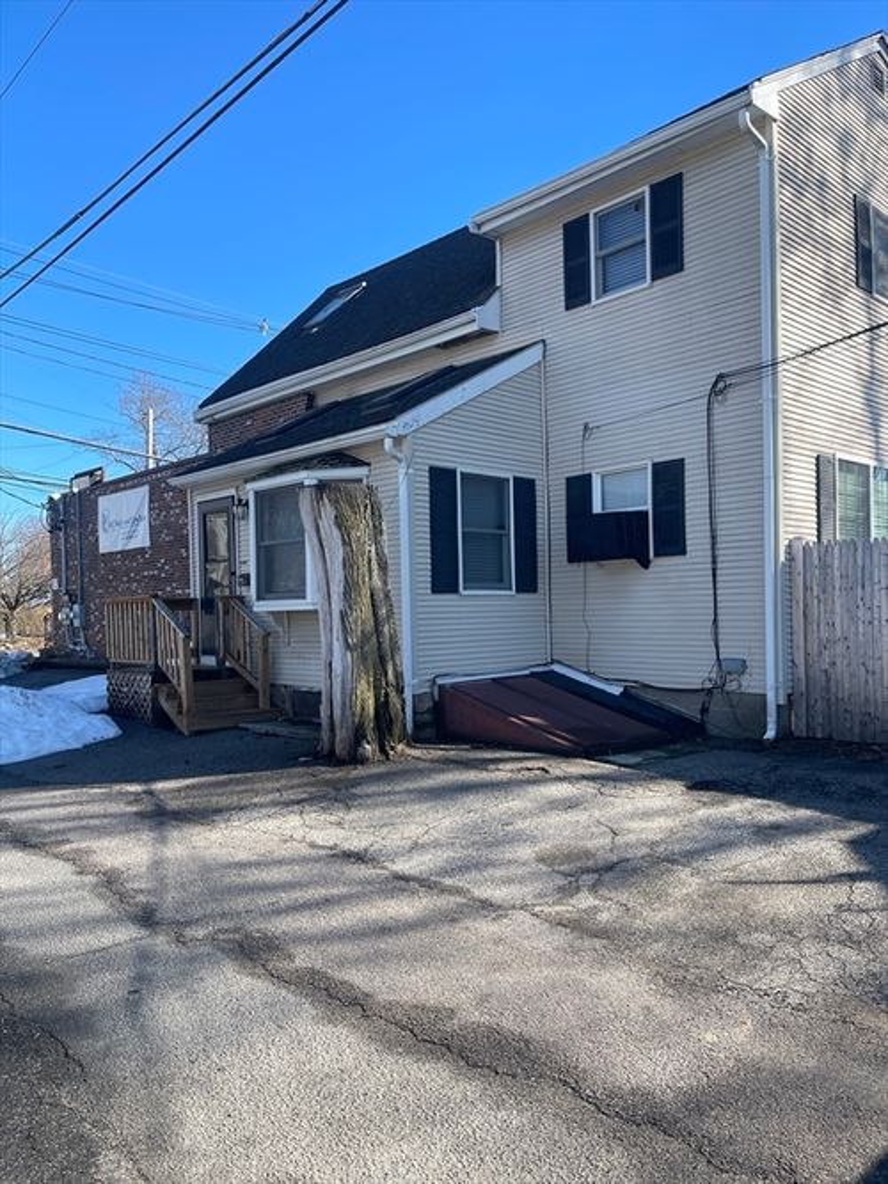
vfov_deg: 69.4
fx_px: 855
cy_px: 592
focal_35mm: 25
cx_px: 444
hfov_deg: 54.9
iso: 32
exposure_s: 1/1387
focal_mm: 5.1
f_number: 1.6
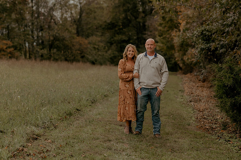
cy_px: 80
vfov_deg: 16.1
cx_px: 120
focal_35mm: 85
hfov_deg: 23.9
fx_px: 569
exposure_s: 1/640
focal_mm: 85
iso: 125
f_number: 2.8
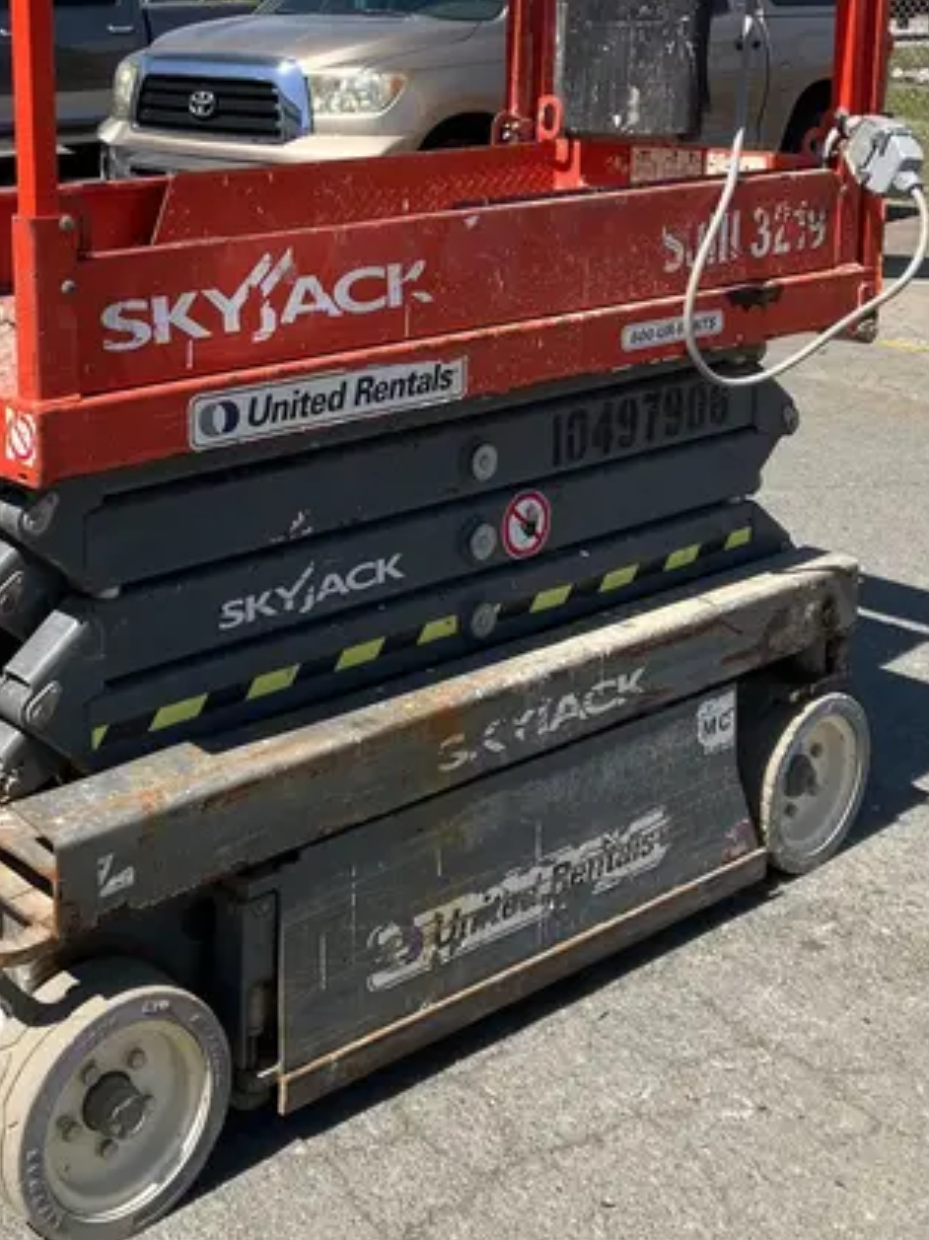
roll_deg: +1.4
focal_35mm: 49
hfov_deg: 29.0
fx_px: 1754
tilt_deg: -11.0
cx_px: 186
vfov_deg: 38.1
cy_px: 336
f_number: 1.8
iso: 32
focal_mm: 3.99
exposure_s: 1/1799
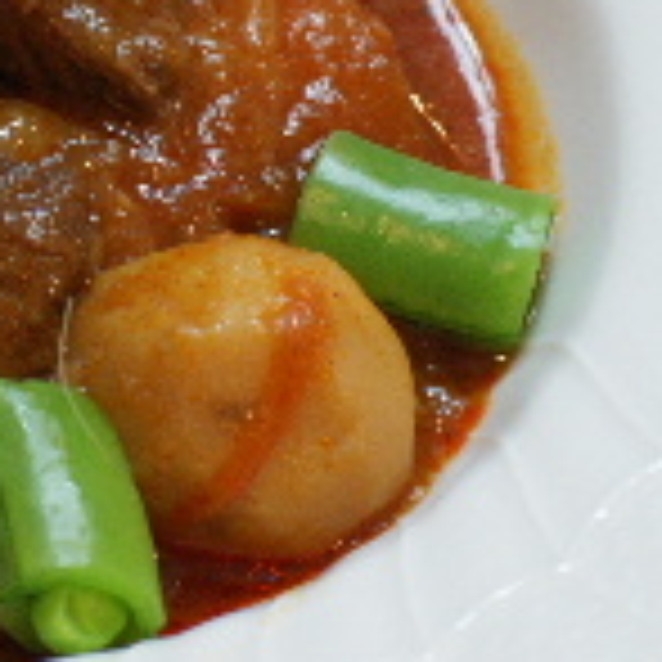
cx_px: -119
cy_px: 140
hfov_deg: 8.0
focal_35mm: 216
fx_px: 4673
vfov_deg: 8.1
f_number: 5.6
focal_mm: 50
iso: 400
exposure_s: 1/15
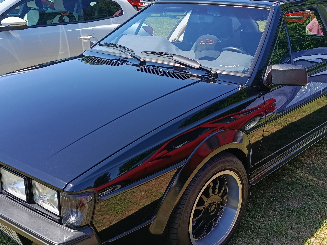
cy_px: 120
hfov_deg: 43.9
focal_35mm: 43
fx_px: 406
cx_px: 162
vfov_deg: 33.6
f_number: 1.7
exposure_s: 1/210
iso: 50
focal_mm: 5.24
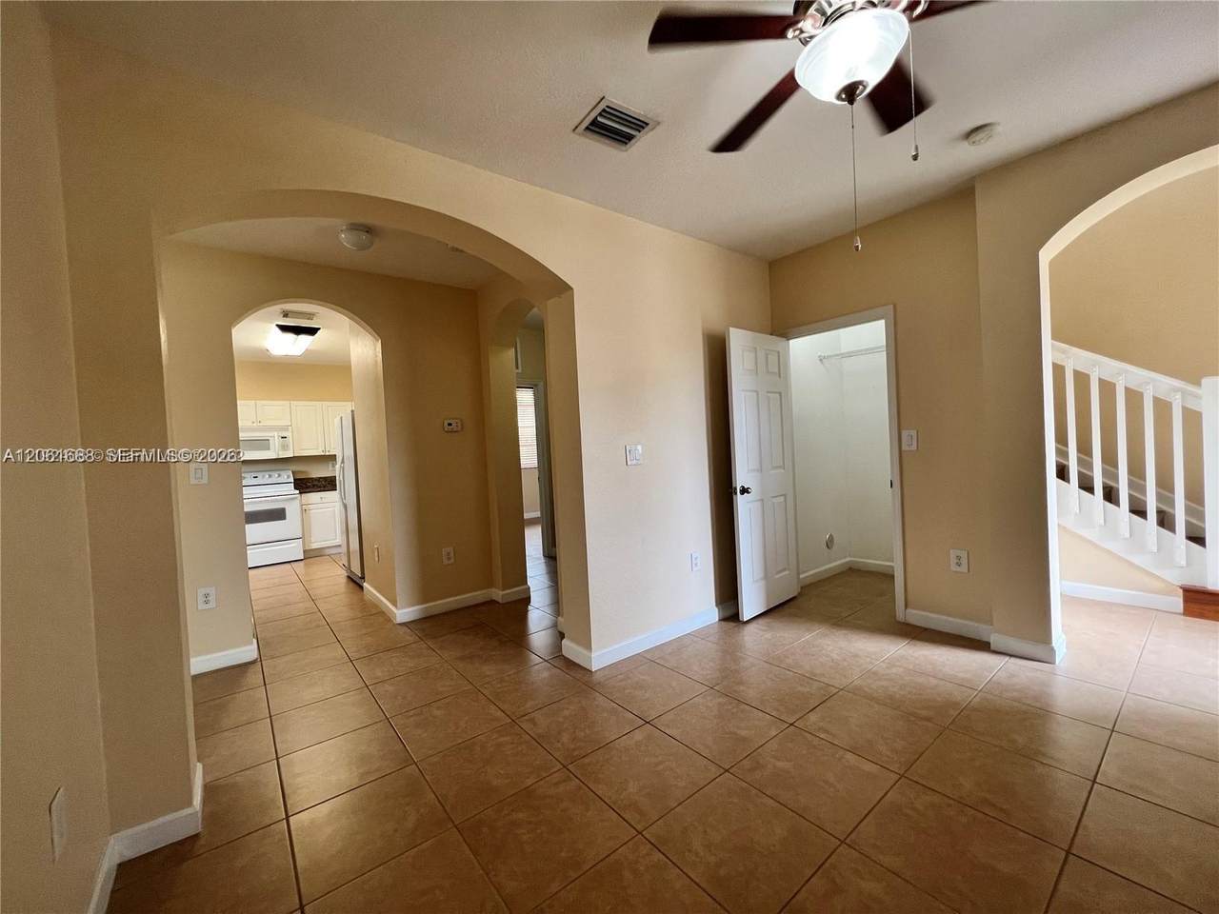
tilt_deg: -1.8
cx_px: 610
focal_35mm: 13
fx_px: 458
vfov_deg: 89.9
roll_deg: +3.1
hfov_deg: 106.2
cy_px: 457
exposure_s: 1/120
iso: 200
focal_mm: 1.57
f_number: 1.8
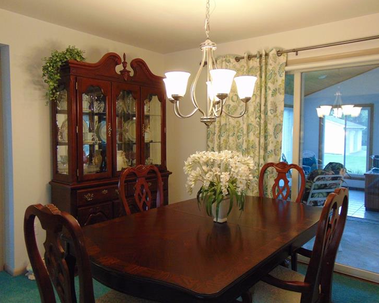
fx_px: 303
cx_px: 200
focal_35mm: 27
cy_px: 146
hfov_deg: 64.0
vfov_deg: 53.2
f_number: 3
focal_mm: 4.5
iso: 250
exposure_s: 1/30
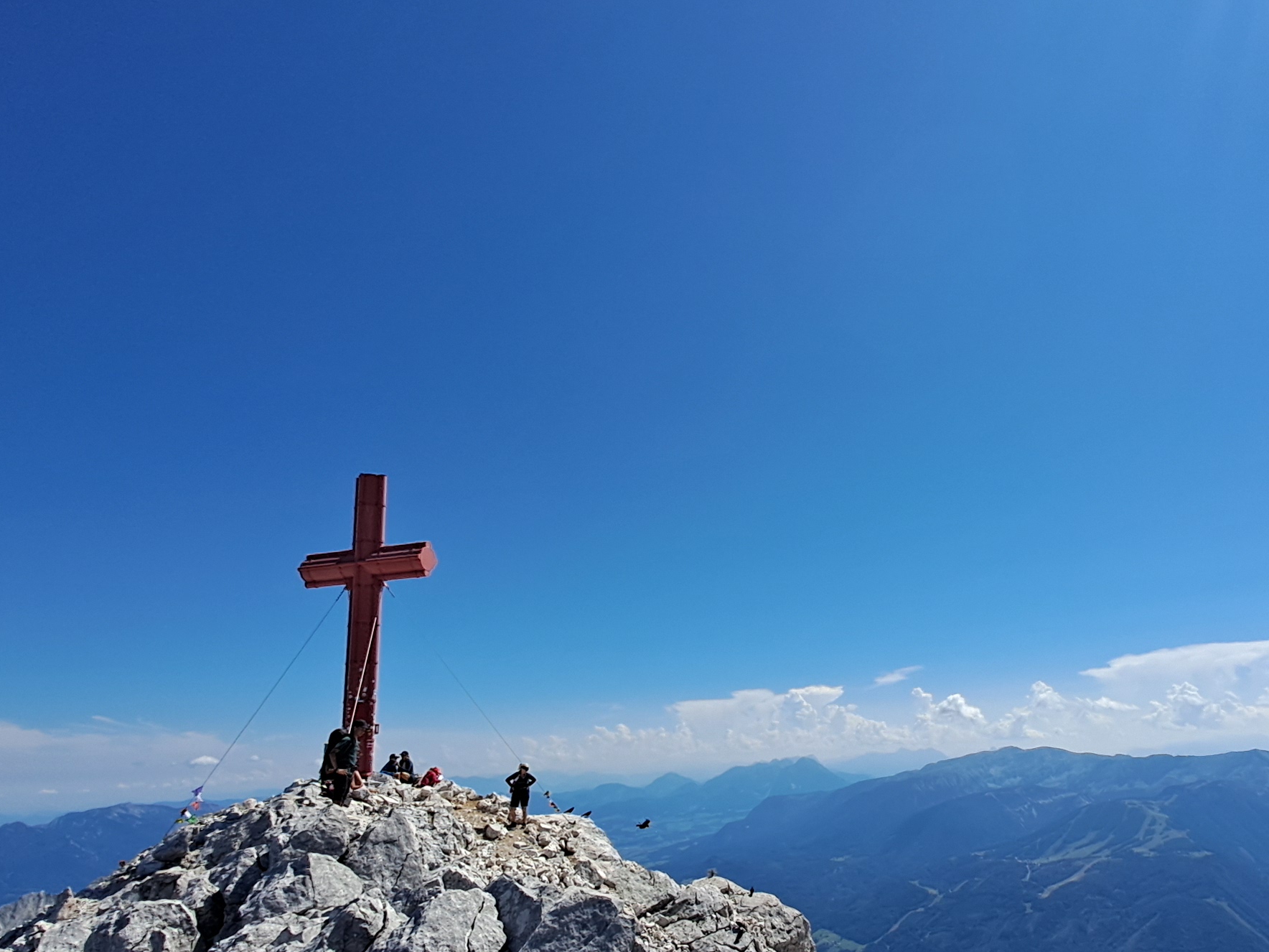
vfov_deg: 56.5
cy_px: 554
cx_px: 775
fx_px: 880
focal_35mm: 24
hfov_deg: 70.7
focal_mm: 1.42
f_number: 2.2
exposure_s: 1/2174
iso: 40
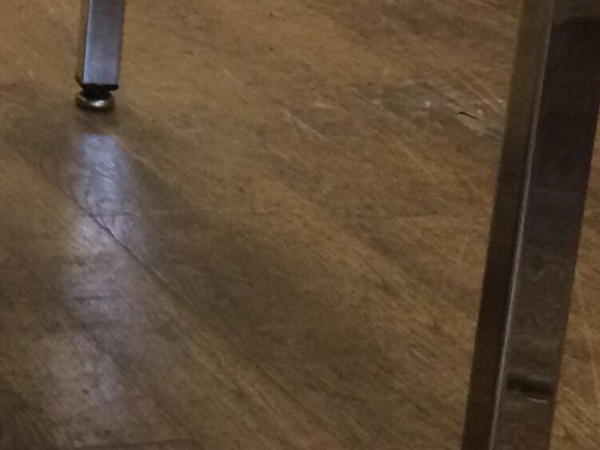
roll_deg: +0.0
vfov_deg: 11.7
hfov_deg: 14.4
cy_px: 62
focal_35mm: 126
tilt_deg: -18.8
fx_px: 2184
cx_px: -358
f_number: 2.2
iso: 80
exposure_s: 1/33
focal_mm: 4.15
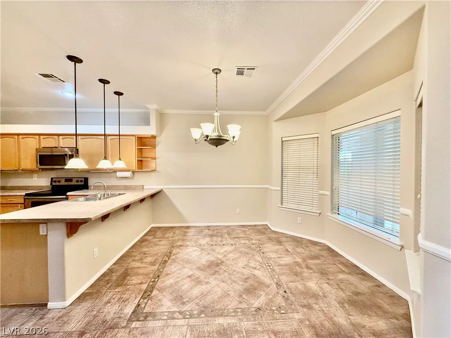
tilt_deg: -0.1
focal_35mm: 14
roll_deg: -0.1
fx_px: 182
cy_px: 169
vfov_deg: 85.7
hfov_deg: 102.1
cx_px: 226
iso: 320
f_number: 2.2
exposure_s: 1/120
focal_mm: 2.22
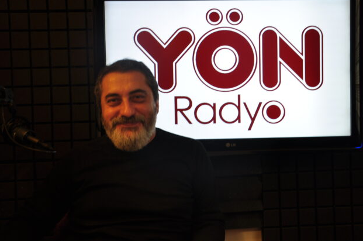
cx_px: 219
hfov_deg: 34.4
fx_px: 584
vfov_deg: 23.3
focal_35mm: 58
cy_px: 100
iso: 200
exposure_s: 1/8
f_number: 5.6
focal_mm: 32
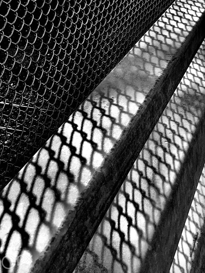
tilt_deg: -22.7
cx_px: 140
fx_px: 411
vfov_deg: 35.7
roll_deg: +7.0
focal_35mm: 52
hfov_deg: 27.8
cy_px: 58
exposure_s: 1/746
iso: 32
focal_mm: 4.15
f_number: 2.2
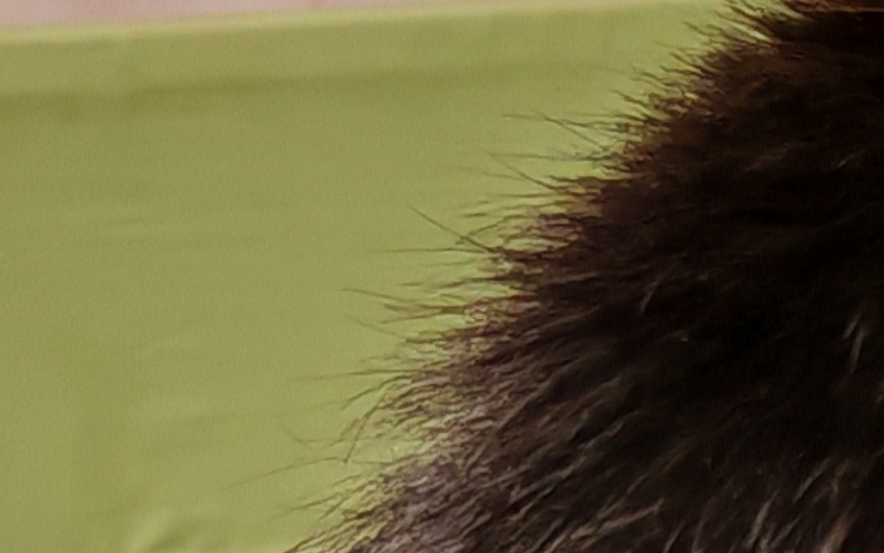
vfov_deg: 5.4
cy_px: 2769
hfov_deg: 11.1
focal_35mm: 187
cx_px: 840
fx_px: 4506
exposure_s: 1/50
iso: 400
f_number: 1.9
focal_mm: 6.67
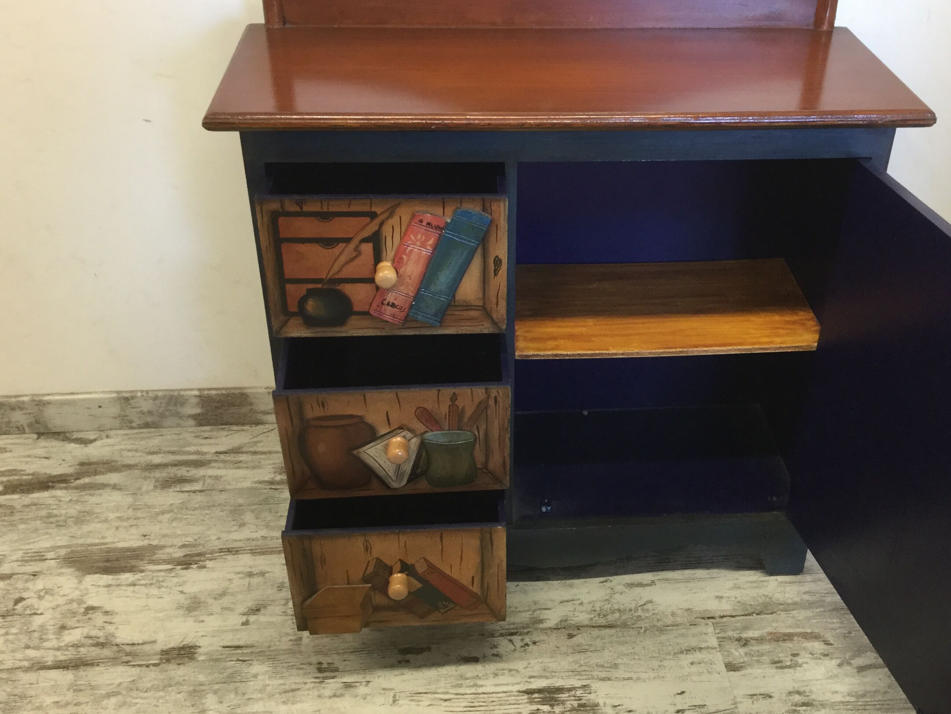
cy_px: 339
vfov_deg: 36.8
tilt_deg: -35.6
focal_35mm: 39
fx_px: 1072
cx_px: 558
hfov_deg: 47.7
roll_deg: -1.8
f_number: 2.4
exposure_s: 1/33
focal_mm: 3.3
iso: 100
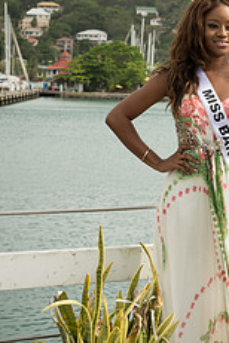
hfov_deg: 12.5
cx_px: 193
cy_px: 141
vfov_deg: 18.7
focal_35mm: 109
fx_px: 1040
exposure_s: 1/160
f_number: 7.1
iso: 100
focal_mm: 56
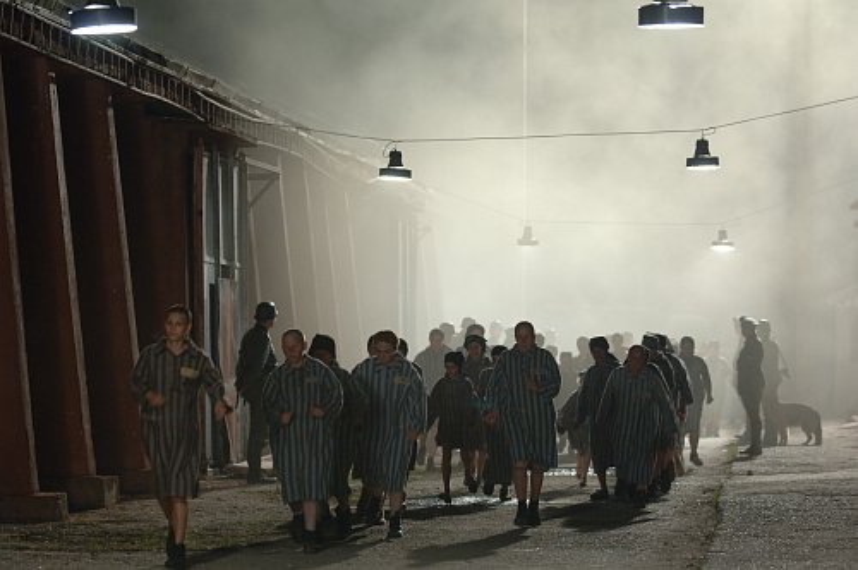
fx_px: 3749
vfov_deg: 8.7
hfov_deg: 13.1
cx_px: 429
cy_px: 285
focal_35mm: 158
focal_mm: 105
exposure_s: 1/50
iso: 500
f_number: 2.8
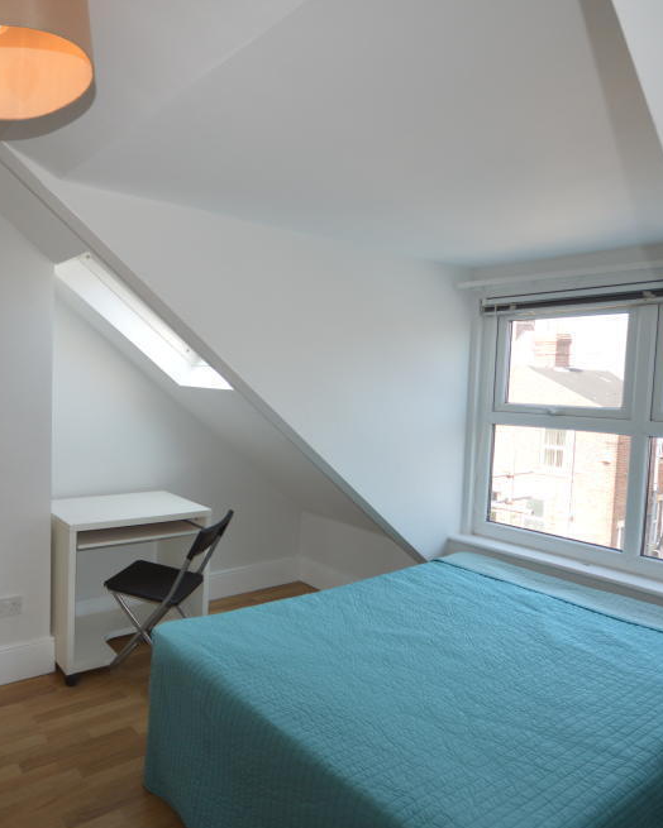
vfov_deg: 75.0
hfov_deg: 59.9
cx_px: 171
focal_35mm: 22
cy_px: 418
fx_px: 540
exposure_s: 1/125
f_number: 4
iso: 250
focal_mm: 10
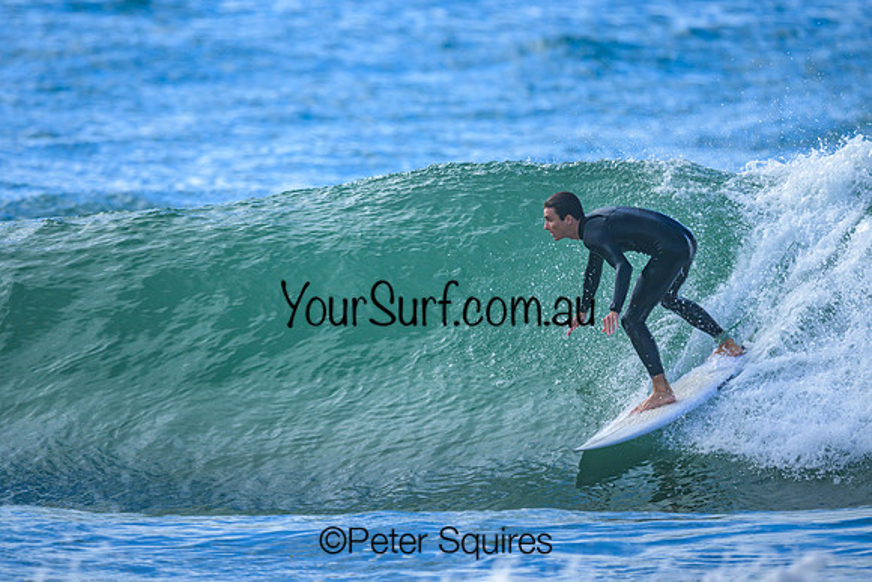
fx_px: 22220
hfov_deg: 2.2
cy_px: 248
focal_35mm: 917
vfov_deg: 1.5
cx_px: 412
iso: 500
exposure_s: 1/2500
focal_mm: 800
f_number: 6.3
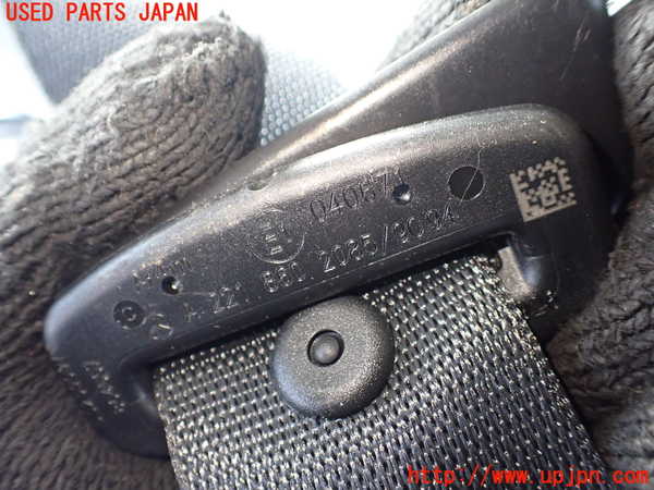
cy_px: 245
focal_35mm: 30
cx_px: 327
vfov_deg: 46.8
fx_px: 567
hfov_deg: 60.0
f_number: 2.3
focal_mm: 5.4
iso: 640
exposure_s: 1/125
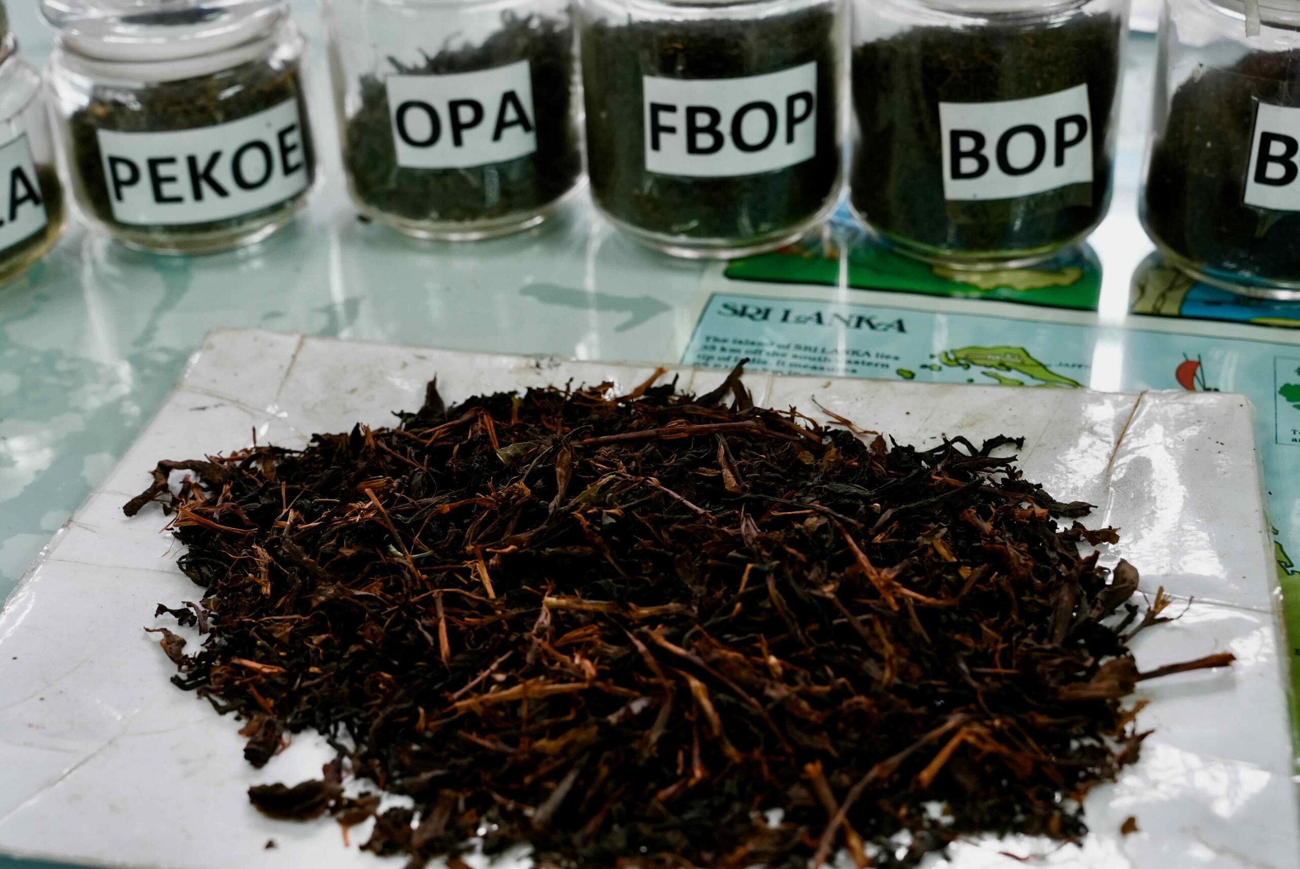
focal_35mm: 51
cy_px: 434
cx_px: 650
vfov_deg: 26.5
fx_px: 1843
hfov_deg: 38.9
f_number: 6.3
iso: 2500
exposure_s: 1/125
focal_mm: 51
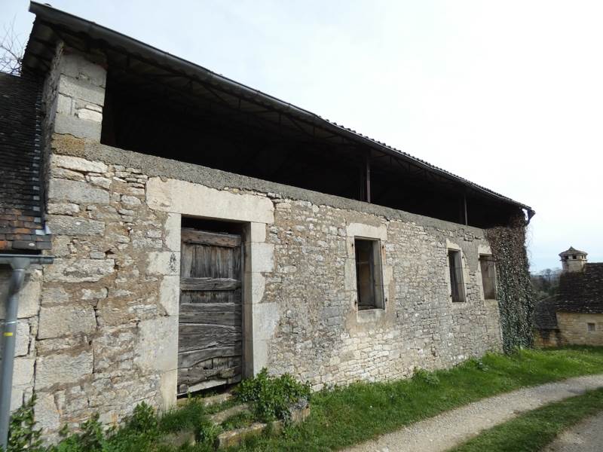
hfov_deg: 81.7
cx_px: 302
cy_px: 226
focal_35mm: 20
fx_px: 348
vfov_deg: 66.0
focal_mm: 3.6
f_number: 2.8
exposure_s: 1/800
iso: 80
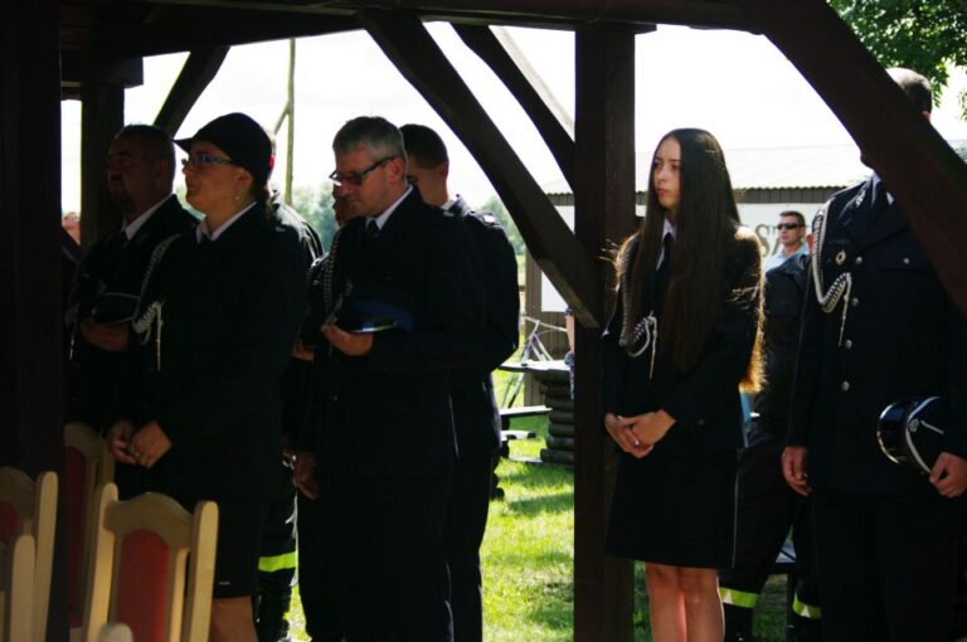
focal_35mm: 75
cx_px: 484
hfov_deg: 27.0
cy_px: 321
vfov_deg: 18.1
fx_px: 2012
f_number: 4.5
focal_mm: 50
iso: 400
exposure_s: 1/750
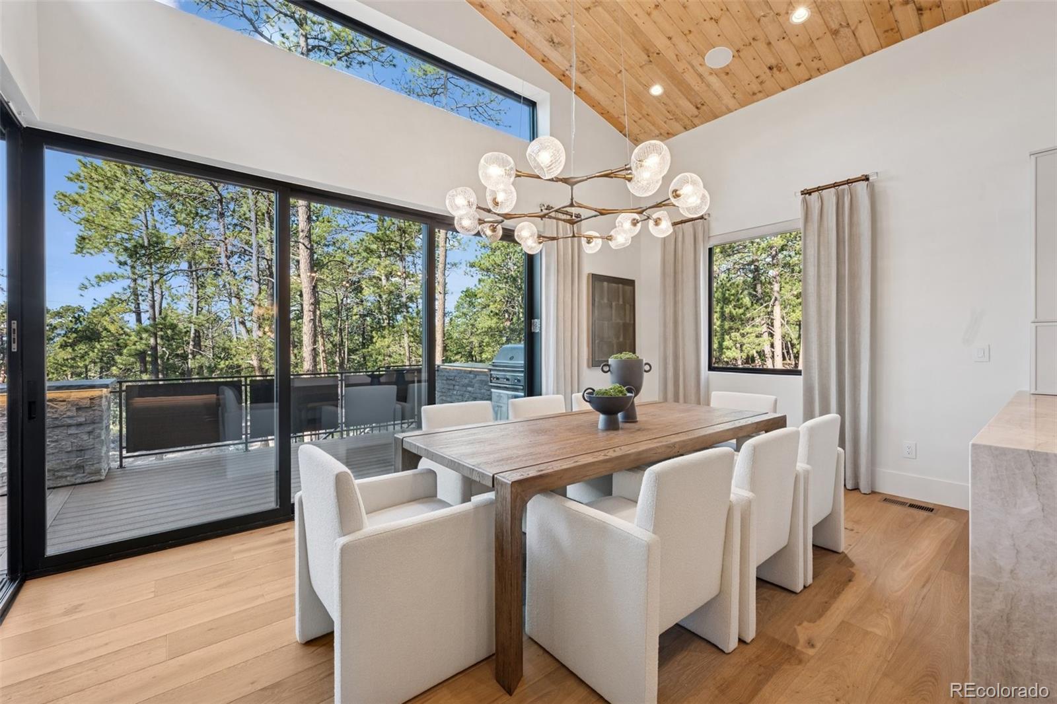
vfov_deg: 77.3
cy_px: 352
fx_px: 440
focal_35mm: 15
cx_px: 528
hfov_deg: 100.4
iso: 100
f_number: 11
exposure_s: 1/5
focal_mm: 15
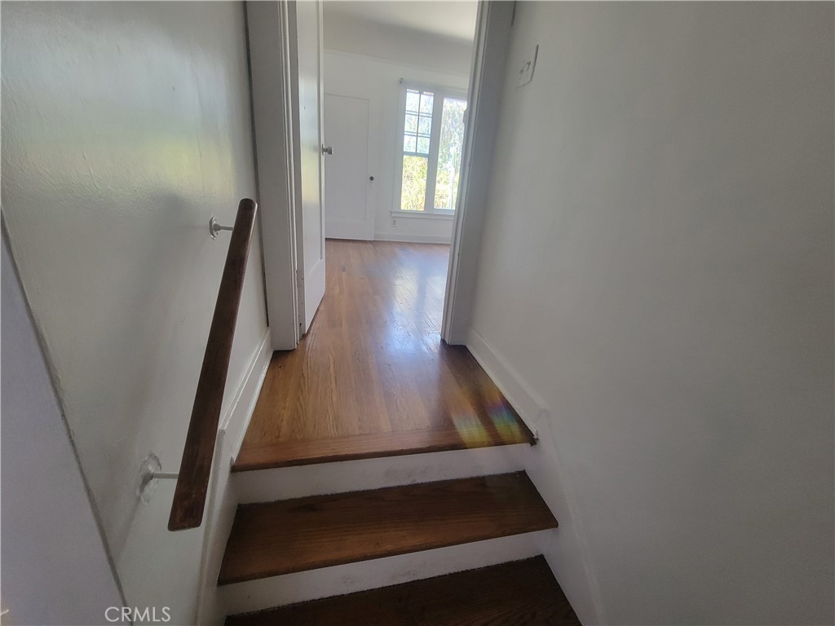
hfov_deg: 106.2
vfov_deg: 89.9
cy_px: 313
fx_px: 314
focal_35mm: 13
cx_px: 418
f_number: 2.2
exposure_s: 1/60
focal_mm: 2.2
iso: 320
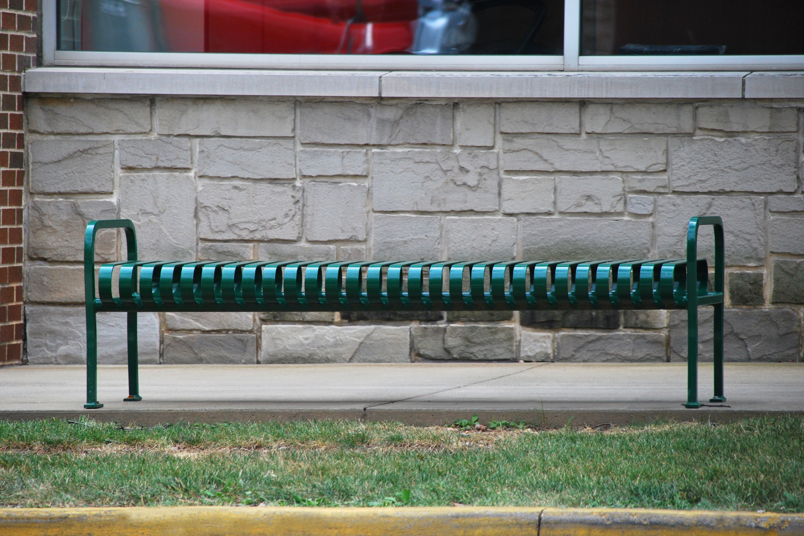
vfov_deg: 4.6
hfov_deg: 6.8
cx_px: 402
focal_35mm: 301
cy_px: 267
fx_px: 6722
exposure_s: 1/320
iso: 400
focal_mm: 200
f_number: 6.3
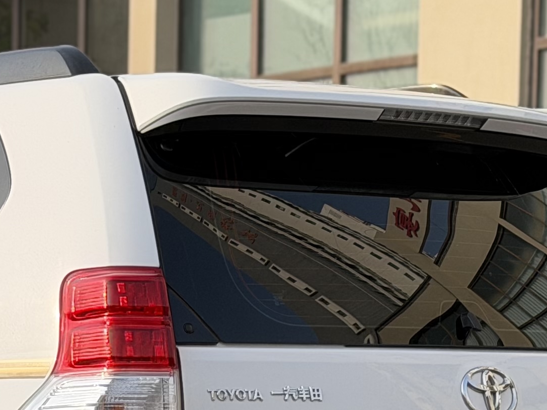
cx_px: -23
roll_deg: -0.6
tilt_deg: -2.9
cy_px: 528
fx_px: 2812
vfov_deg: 8.2
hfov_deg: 11.0
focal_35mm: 178
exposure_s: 1/1754
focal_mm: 6.76
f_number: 1.78
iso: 100
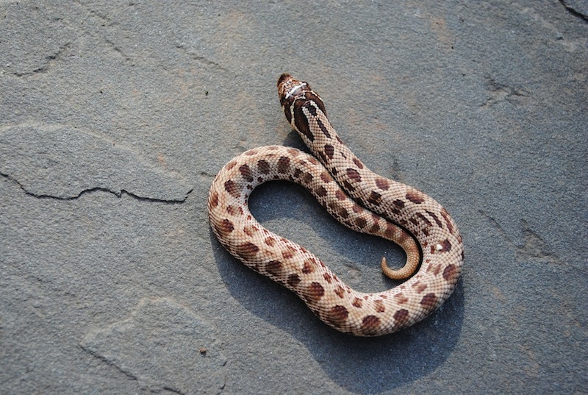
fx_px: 884
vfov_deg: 25.2
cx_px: 294
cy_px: 198
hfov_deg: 36.8
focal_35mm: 54
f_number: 5.6
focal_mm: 36
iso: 110
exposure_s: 1/125
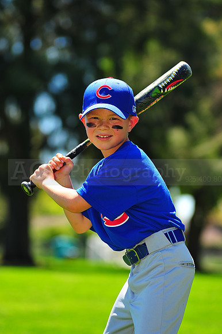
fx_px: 1667
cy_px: 167
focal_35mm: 180
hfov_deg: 7.6
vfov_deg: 11.4
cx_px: 111
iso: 200
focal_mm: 180
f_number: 5
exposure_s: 1/640
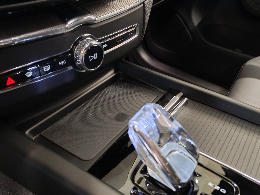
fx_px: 225
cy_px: 98
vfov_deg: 46.8
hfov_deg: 60.0
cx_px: 130
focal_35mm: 30
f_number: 1.9
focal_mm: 6.12
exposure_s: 1/33
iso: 2500
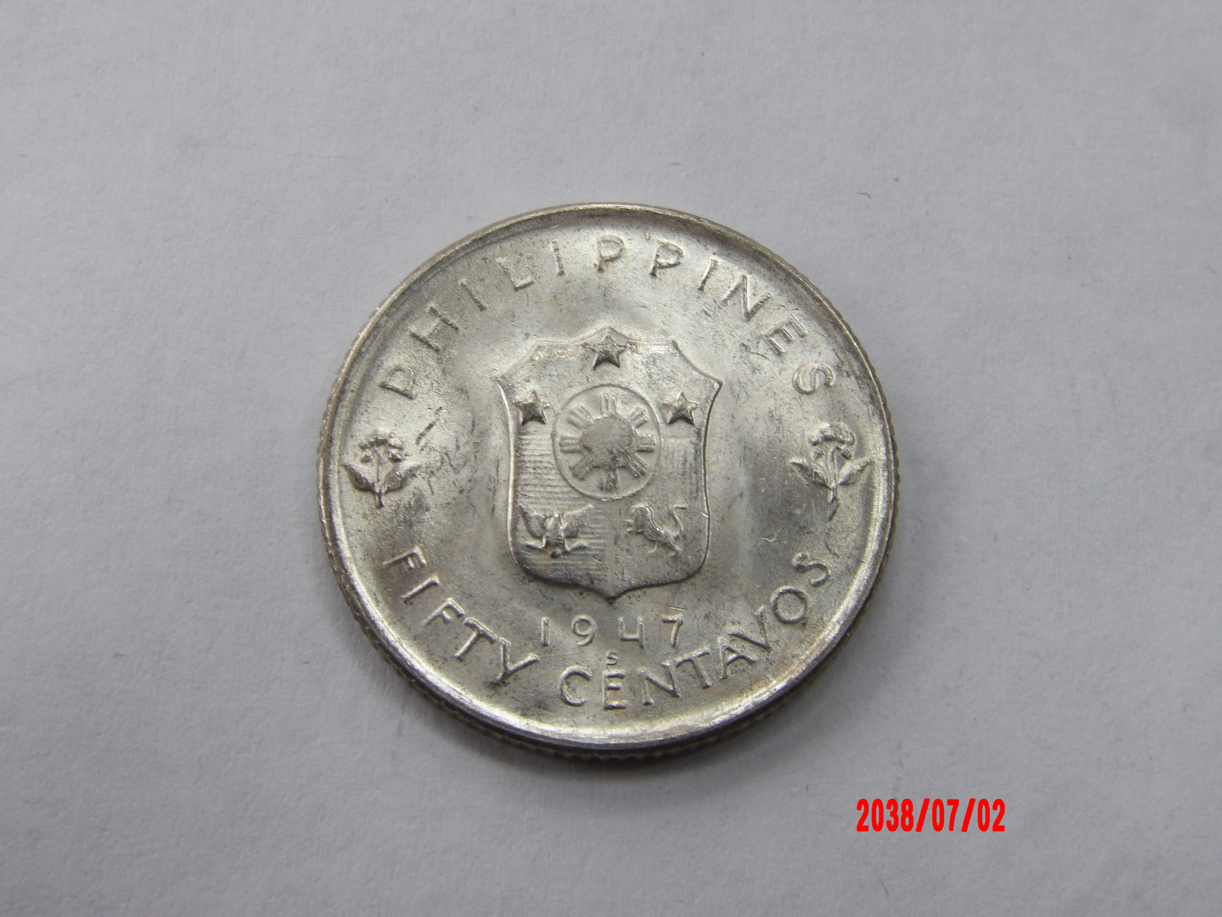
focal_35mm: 51
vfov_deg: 28.6
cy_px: 458
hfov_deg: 37.5
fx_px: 1800
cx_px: 611
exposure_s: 1/30
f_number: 5.3
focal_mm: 9.2
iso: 152
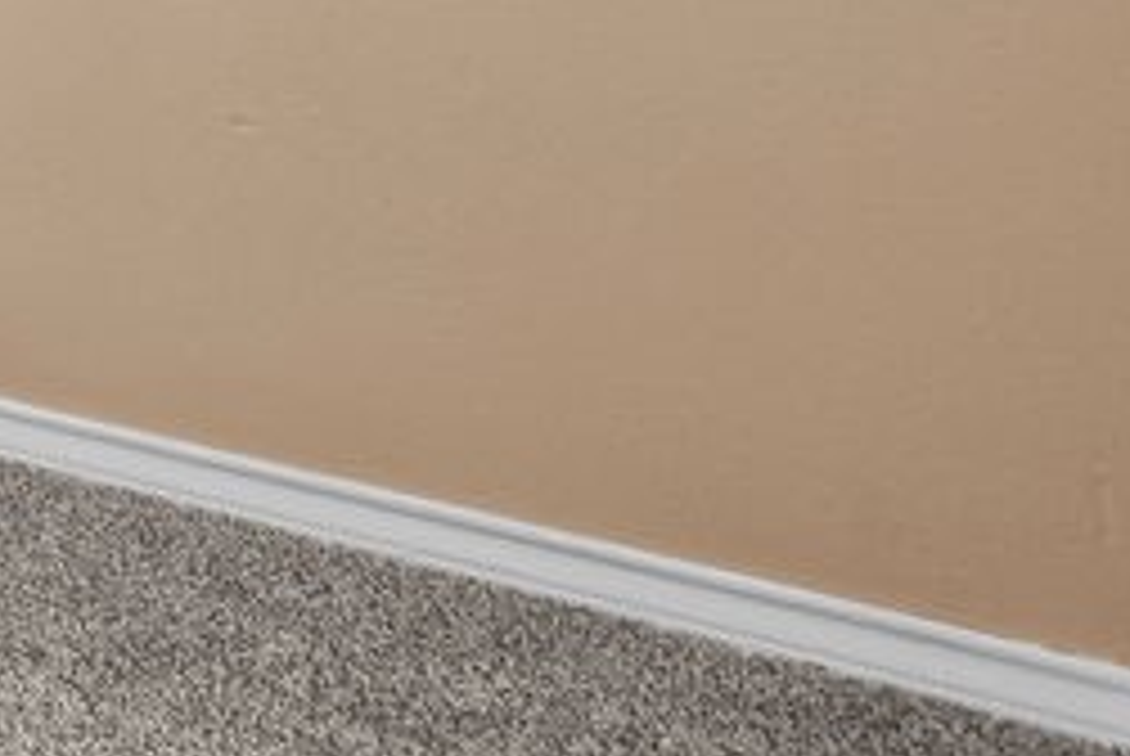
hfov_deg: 20.4
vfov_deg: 21.4
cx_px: -1049
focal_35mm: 53
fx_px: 1666
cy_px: -389
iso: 640
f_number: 2.8
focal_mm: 9
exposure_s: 1/5
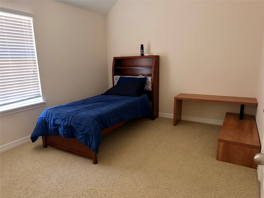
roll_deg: +1.3
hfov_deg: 71.6
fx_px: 183
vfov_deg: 56.8
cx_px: 132
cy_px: 99
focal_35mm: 24
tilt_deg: -11.5
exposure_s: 1/34
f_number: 1.78
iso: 1000
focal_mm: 6.76
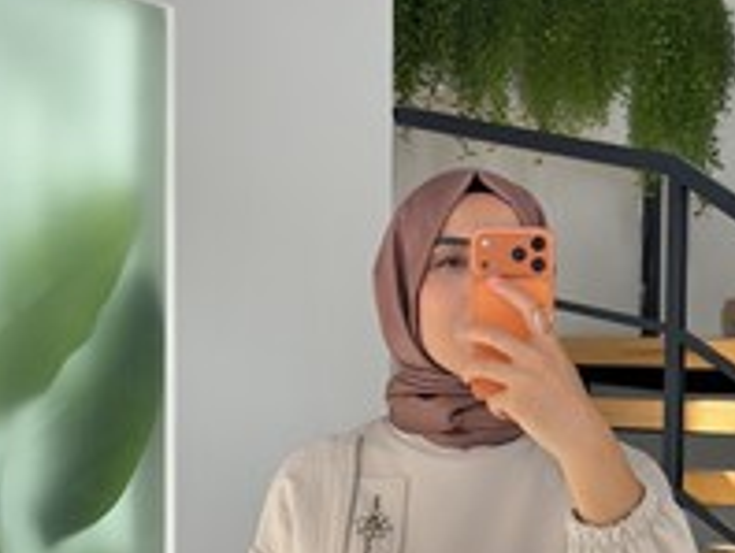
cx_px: 464
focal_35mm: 100
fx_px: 2126
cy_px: 536
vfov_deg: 14.6
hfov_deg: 19.6
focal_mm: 6.76
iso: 100
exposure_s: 1/699
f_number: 1.78
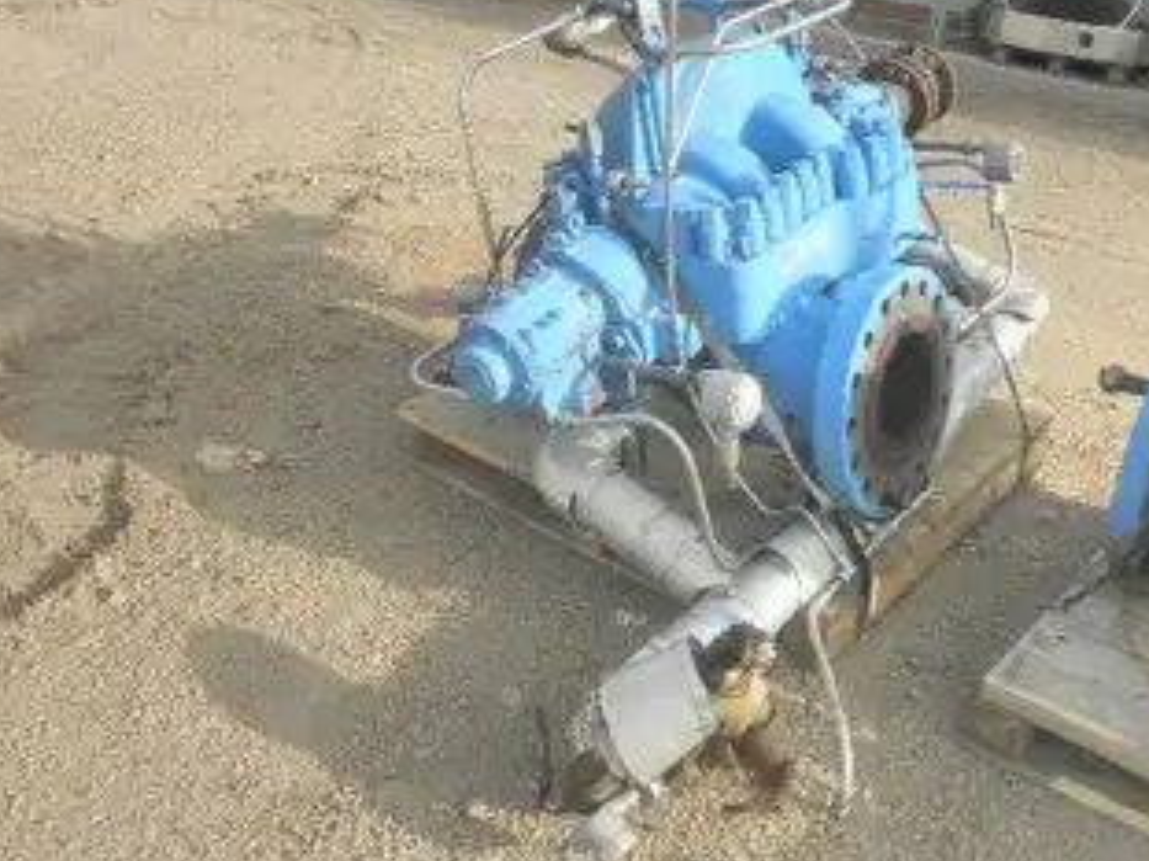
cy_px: 321
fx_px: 1194
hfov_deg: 51.3
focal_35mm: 36
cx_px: 621
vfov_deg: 39.4
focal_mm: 5
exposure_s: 1/500
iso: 64
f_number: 3
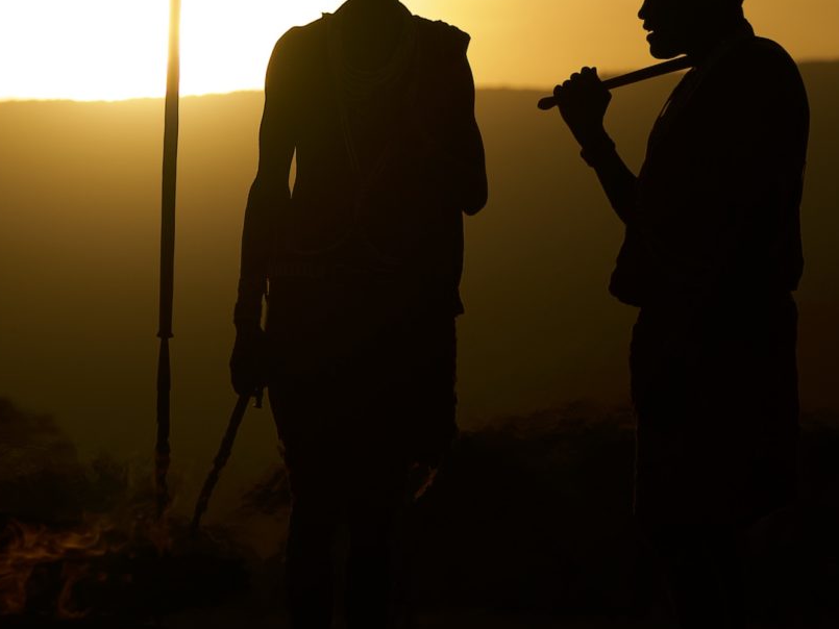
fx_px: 9866
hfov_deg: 4.9
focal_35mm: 407
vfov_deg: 3.7
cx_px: 119
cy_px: 281
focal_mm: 133
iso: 100
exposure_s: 1/3200
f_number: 6.3
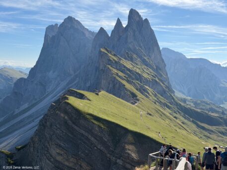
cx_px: 114
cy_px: 85
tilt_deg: -3.6
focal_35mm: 48
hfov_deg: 39.6
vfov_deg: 30.3
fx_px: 315
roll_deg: -2.5
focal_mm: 6.76
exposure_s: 1/4587
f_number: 1.78
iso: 80
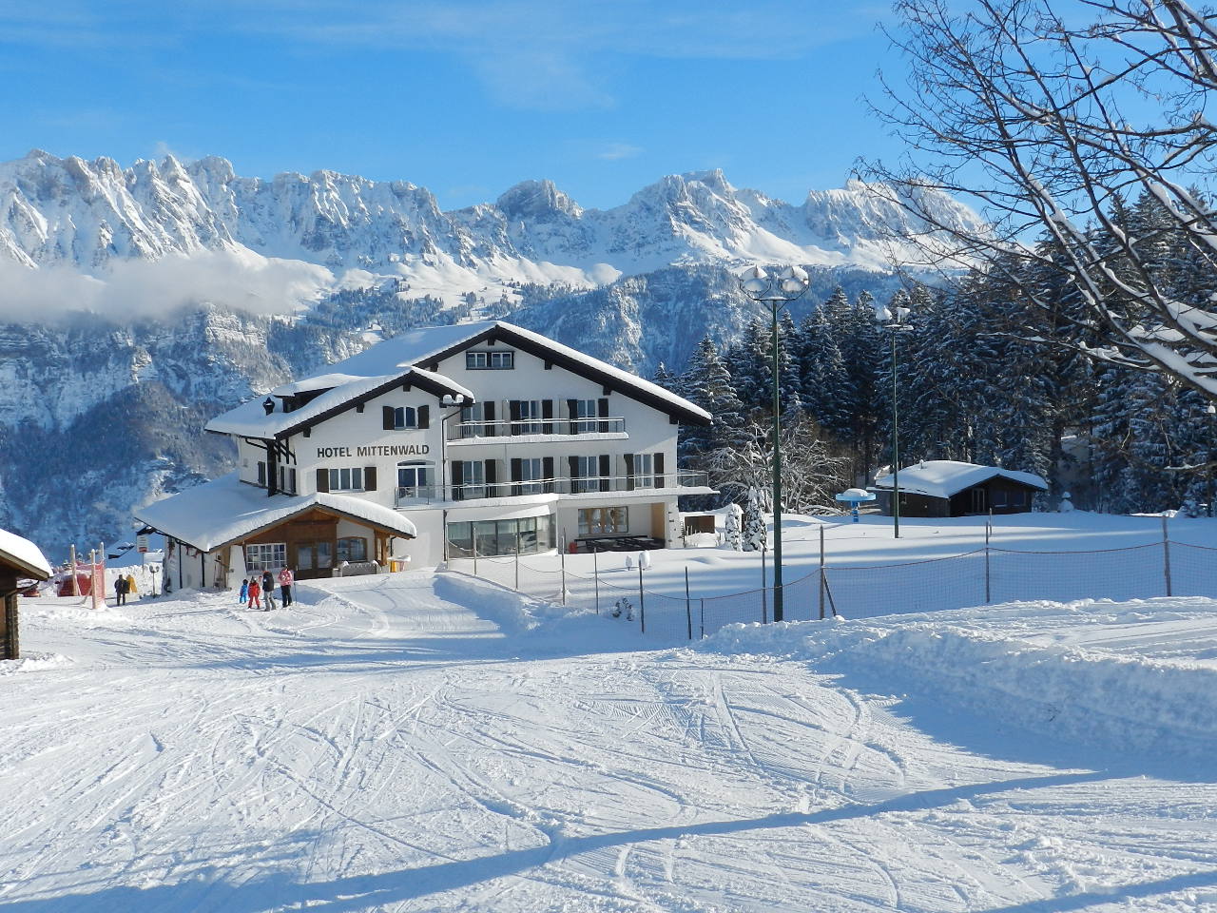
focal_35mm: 46
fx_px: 1617
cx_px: 608
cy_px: 456
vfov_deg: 31.5
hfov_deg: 41.2
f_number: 5
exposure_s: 1/800
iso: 160
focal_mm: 8.1
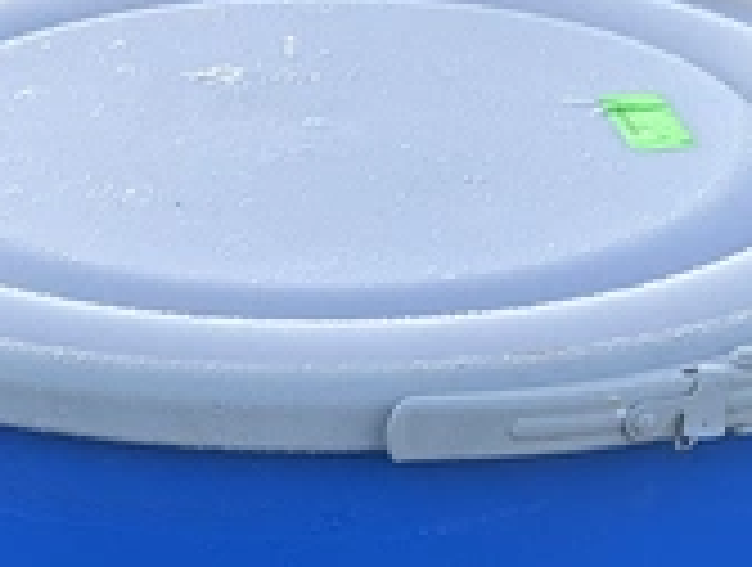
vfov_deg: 10.9
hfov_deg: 15.1
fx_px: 2830
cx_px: 279
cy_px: 938
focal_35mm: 130
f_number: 1.8
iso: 40
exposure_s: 1/122
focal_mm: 3
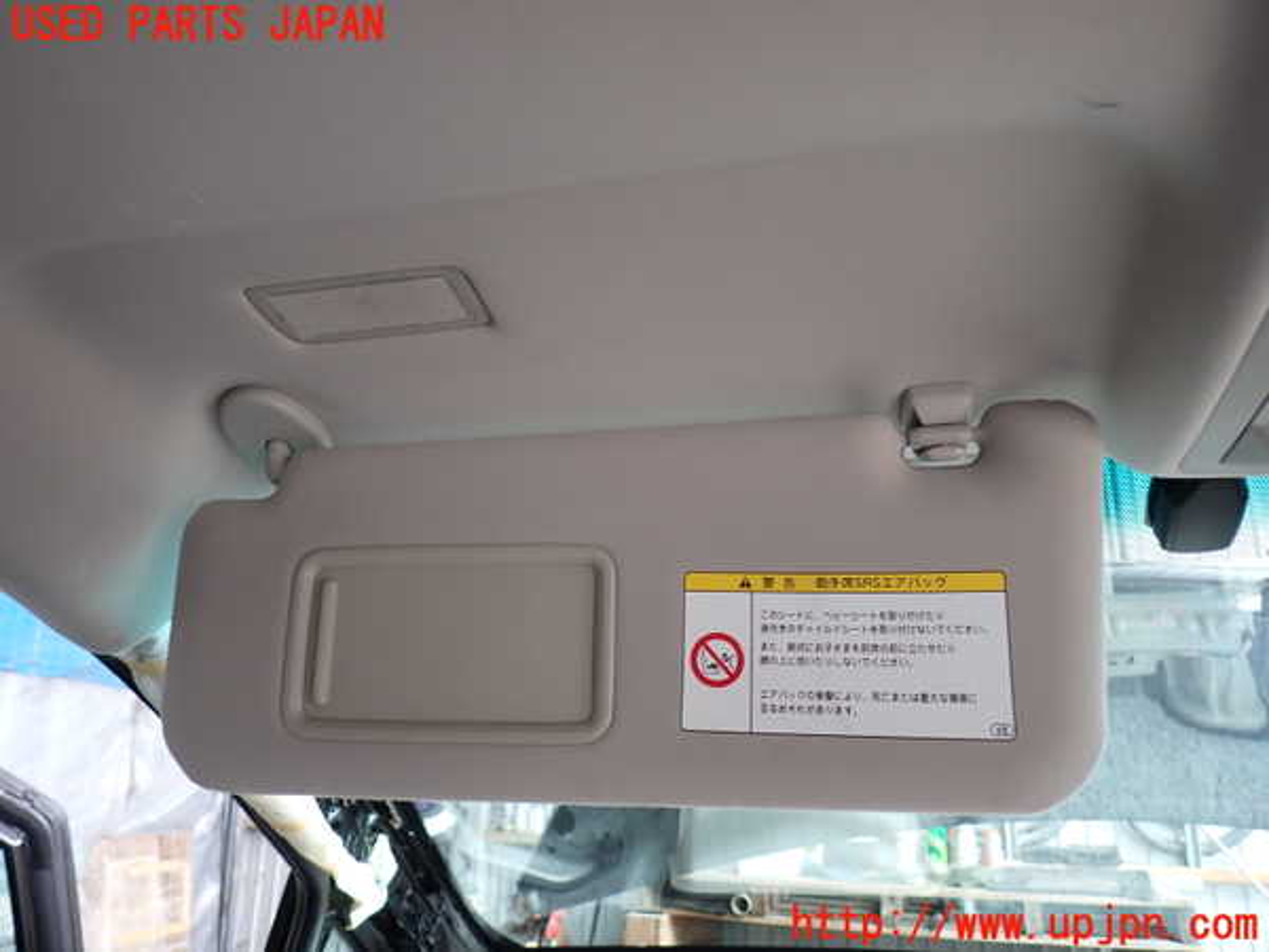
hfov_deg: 69.4
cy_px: 476
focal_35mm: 25
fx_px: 916
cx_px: 634
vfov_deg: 54.9
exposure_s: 1/60
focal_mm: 4.5
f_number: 2
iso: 100
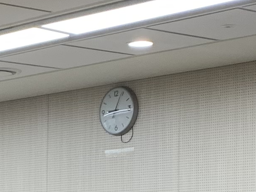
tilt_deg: +0.2
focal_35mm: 172
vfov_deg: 8.5
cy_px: 273
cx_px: -123
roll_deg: -0.3
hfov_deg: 11.1
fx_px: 1272
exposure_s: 1/120
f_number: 1.8
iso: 100
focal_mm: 4.25
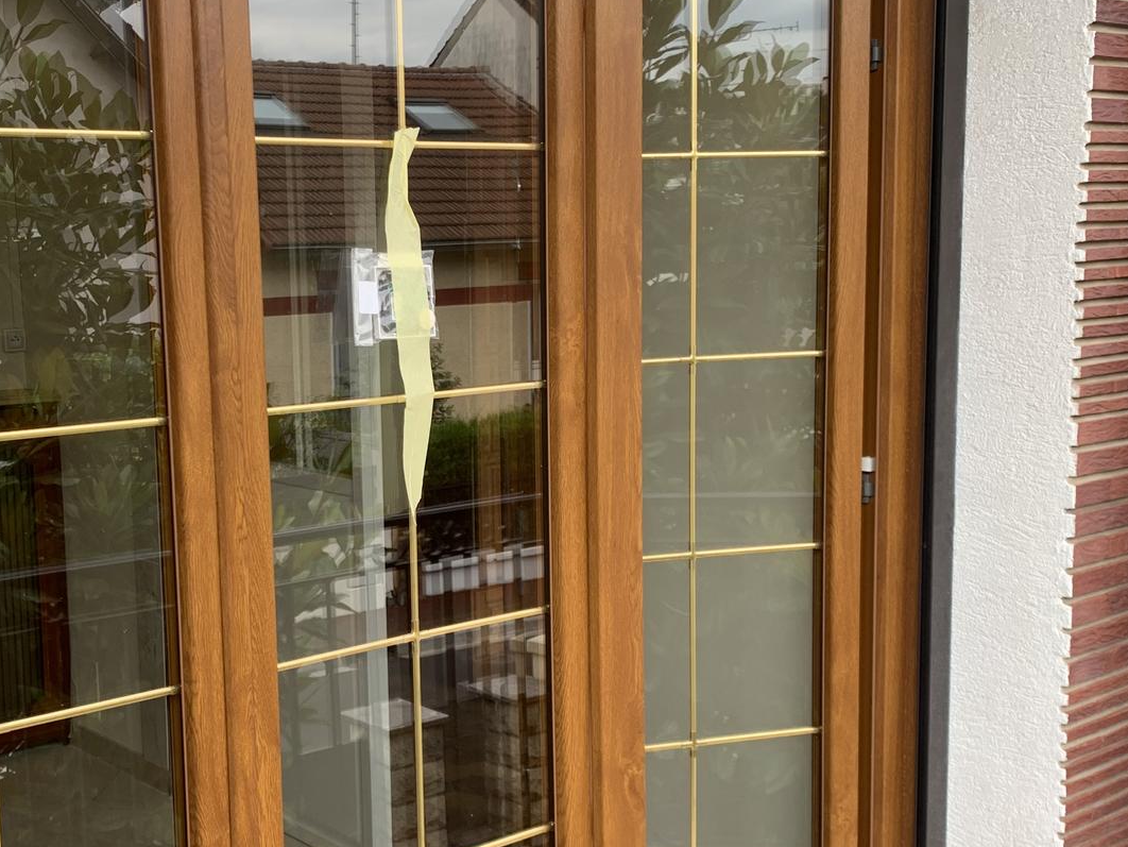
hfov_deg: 40.0
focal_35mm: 47
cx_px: 388
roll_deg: +1.5
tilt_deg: -7.4
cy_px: 481
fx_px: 1532
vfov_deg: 30.9
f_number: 1.8
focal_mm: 4.25
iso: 25
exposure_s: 1/126
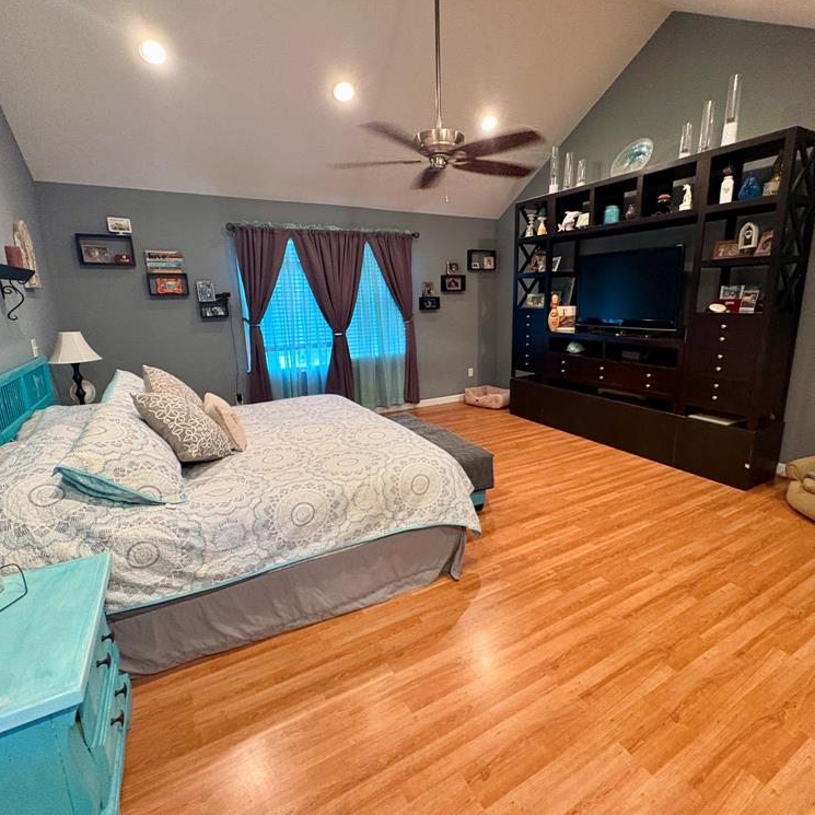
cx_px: 430
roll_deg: +1.1
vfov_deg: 84.0
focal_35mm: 17
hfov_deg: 83.9
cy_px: 397
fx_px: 453
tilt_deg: -12.5
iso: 800
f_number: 2.2
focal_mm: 2.22
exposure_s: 1/60
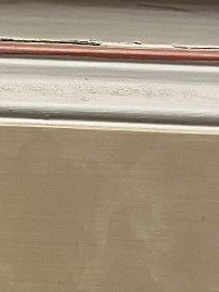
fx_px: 978
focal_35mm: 116
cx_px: -140
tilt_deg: -8.7
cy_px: 167
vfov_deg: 17.0
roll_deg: -1.1
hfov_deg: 12.0
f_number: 1.6
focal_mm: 5.1
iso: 160
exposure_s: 1/50
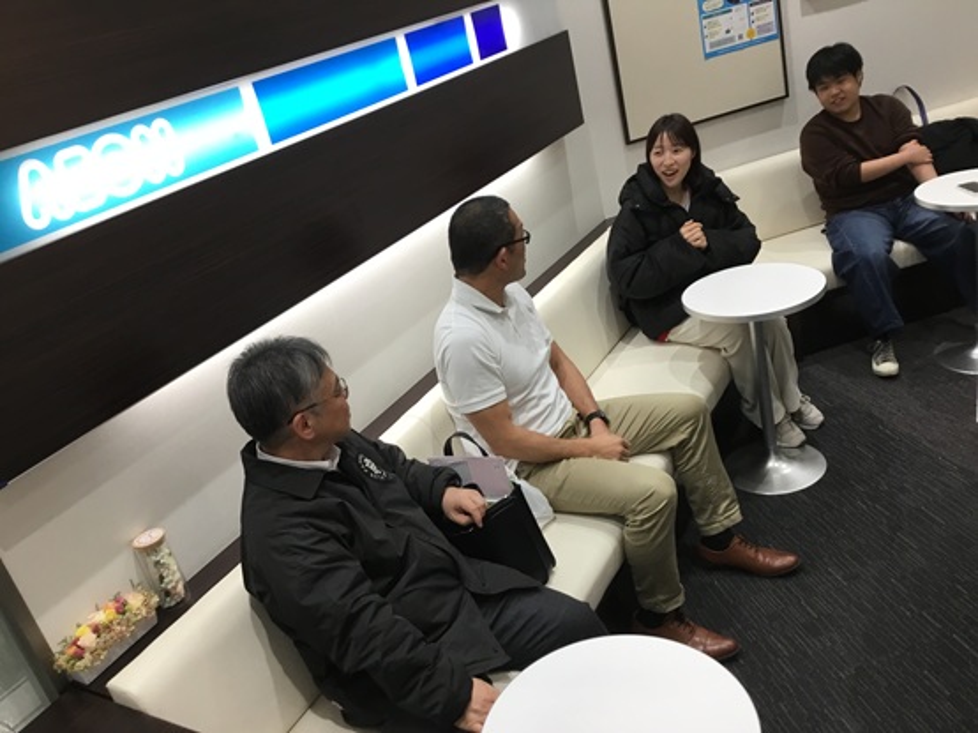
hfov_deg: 58.4
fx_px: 875
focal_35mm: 31
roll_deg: +14.1
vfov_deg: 45.4
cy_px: 366
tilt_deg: -23.0
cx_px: 489
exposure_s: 1/33
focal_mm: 3.3
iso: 25
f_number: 2.4
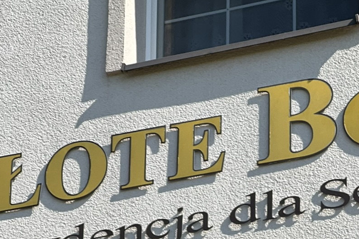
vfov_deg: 6.5
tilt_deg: +26.8
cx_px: 253
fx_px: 2074
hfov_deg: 9.9
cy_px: 389
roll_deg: -0.2
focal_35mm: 208
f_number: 2.8
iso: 32
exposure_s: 1/539
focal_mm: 9
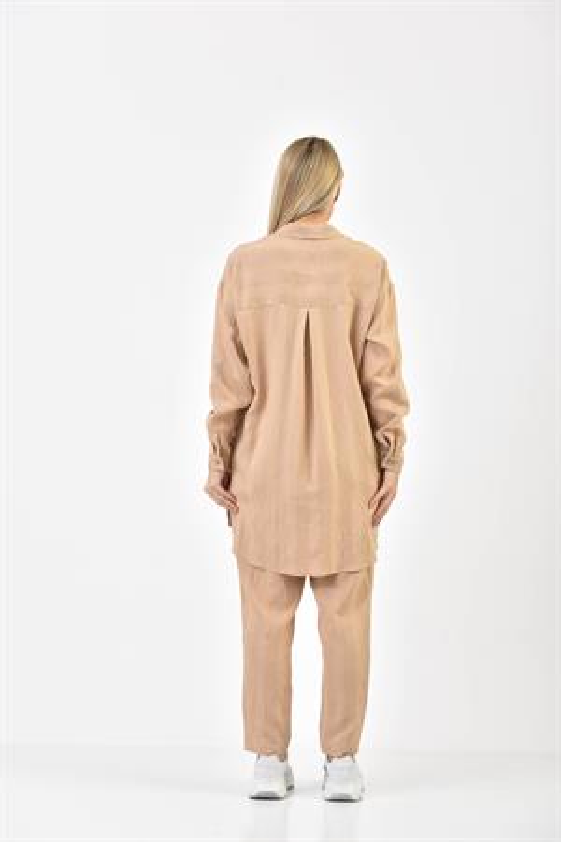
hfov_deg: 15.9
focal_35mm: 86
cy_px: 421
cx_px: 280
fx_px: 2010
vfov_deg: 23.6
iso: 100
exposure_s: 1/160
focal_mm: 86
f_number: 6.3
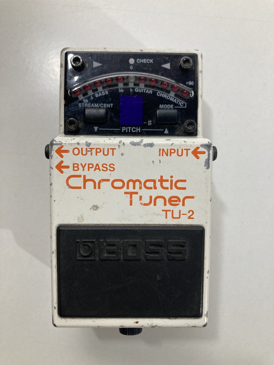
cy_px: 182
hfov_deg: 49.7
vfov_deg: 63.4
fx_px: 296
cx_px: 137
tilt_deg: -87.5
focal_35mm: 28
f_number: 1.8
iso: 50
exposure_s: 1/50
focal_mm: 3.99
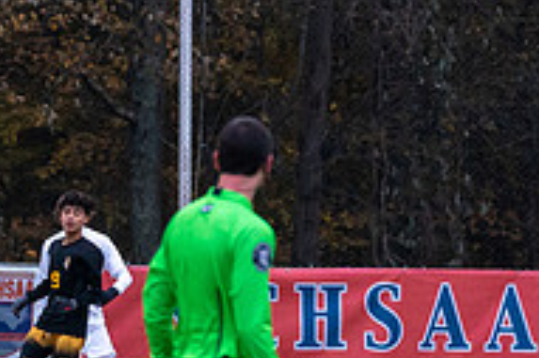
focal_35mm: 884
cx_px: -169
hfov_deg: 2.3
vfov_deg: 1.6
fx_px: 13224
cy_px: 382
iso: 2500
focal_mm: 200
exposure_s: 1/1000
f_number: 5.6
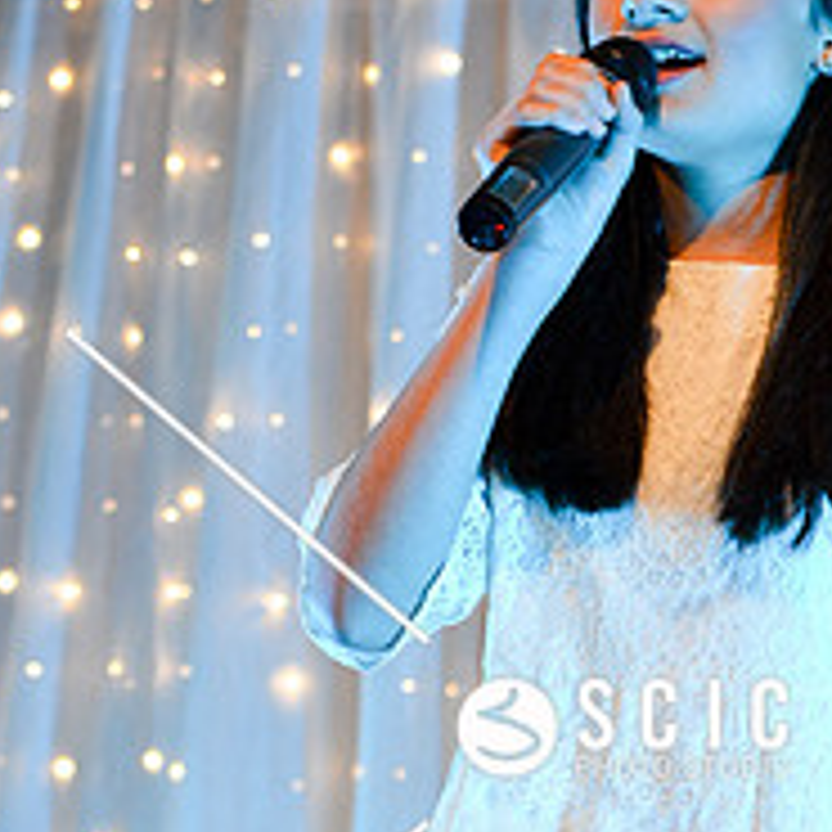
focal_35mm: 217
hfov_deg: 8.1
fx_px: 5901
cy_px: 742
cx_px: 645
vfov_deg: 8.0
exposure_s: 1/80
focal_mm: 70
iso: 400
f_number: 4.5
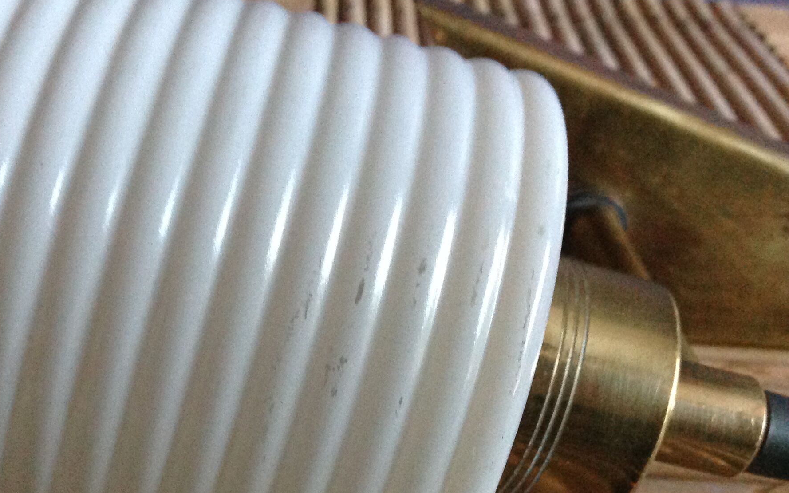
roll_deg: -1.2
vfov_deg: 23.8
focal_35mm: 54
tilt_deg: -33.7
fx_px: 1161
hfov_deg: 37.0
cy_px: 356
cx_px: 242
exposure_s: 1/15
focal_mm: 4.28
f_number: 2.4
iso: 400
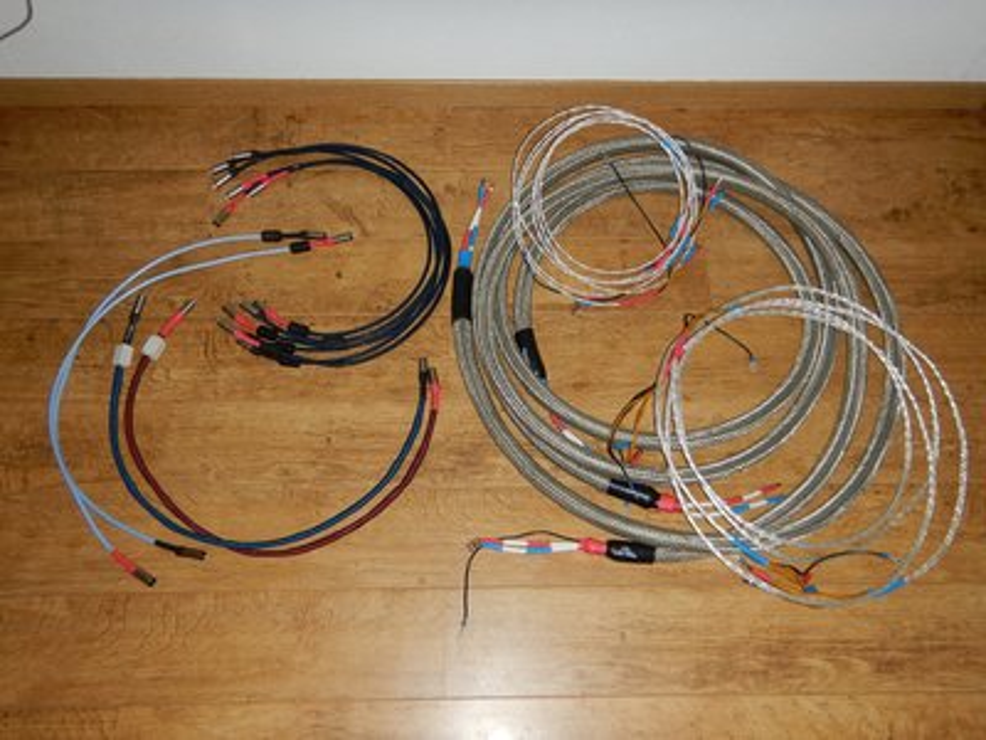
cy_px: 370
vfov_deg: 48.2
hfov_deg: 61.7
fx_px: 826
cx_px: 493
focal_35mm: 29
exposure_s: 1/30
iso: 200
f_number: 2.8
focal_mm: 5.1
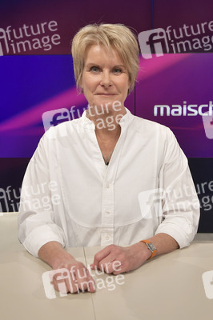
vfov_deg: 58.8
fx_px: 284
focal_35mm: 32
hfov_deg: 41.0
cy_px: 160
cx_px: 106
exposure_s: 1/200
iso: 2500
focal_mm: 32
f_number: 6.3
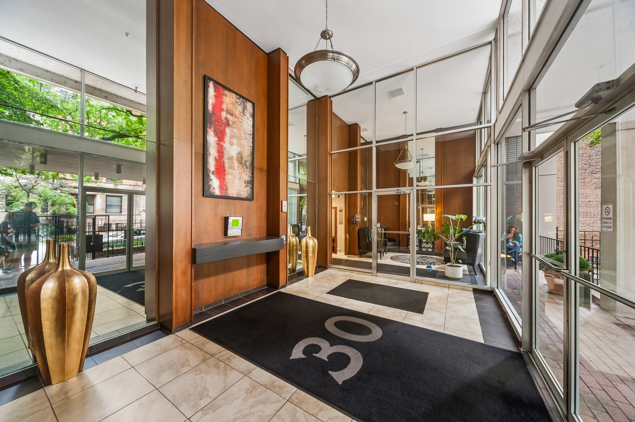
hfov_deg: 112.7
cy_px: 211
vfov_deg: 89.9
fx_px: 212
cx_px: 318
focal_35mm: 12
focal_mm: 12
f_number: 8
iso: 400
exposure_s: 1/5
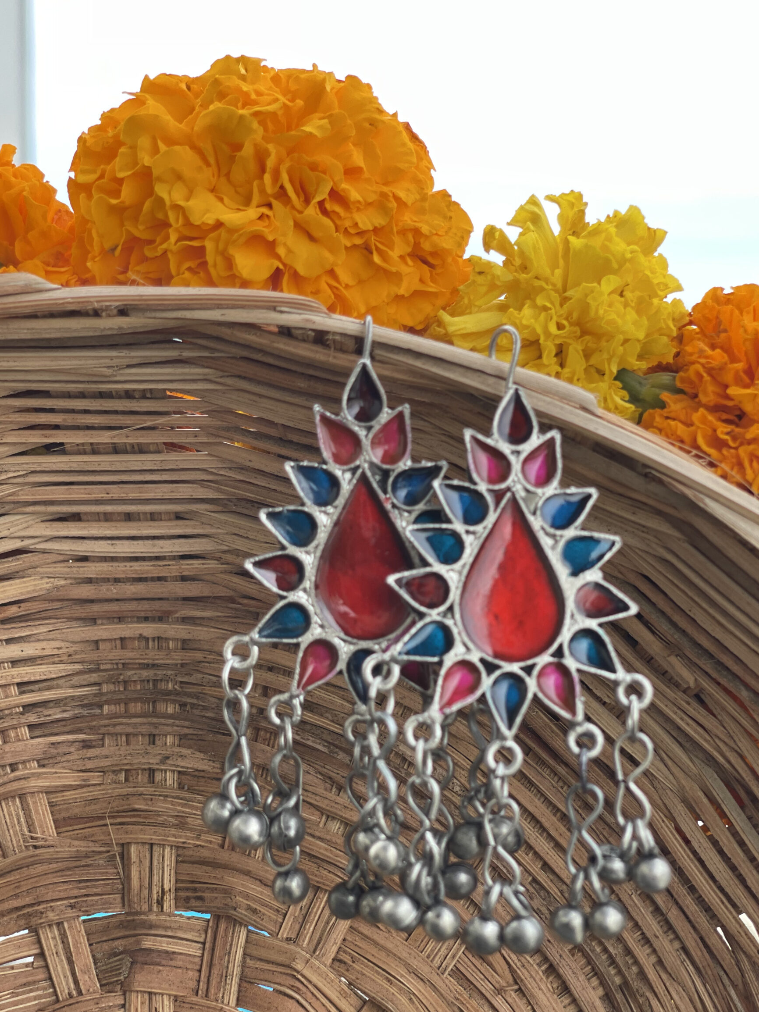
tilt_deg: -0.1
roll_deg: +0.6
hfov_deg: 20.7
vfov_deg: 27.4
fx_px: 2076
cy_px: 533
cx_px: 371
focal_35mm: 71
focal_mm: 7.5
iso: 40
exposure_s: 1/121
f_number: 2.2
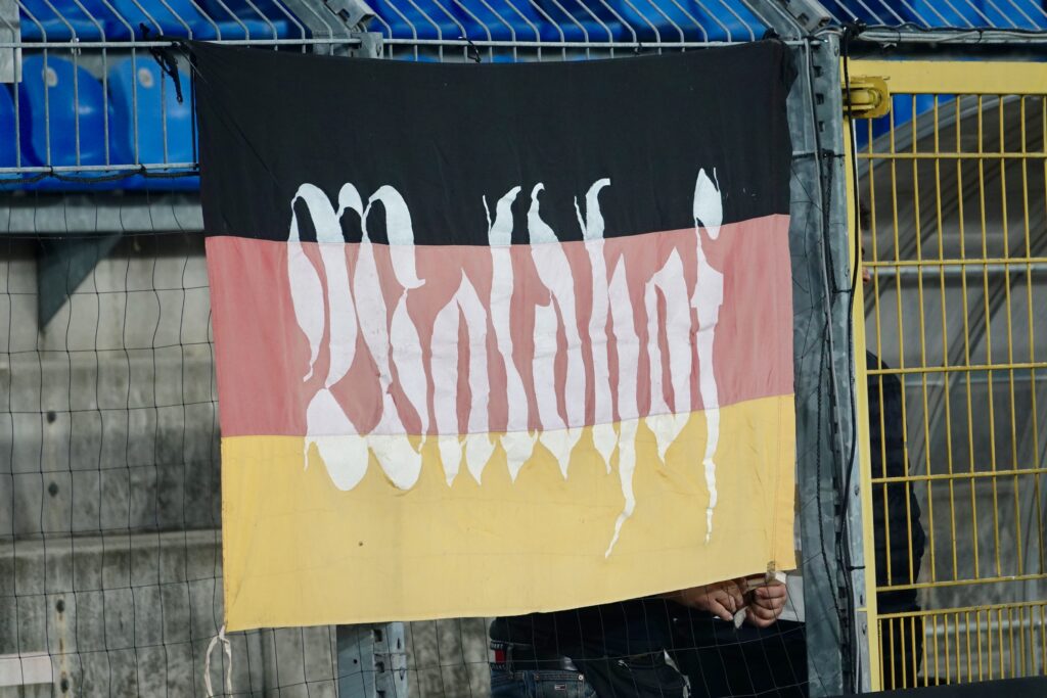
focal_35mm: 447
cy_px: 349
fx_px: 13001
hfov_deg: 4.6
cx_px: 524
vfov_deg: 3.1
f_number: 4
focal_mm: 163.85
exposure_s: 1/250
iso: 640
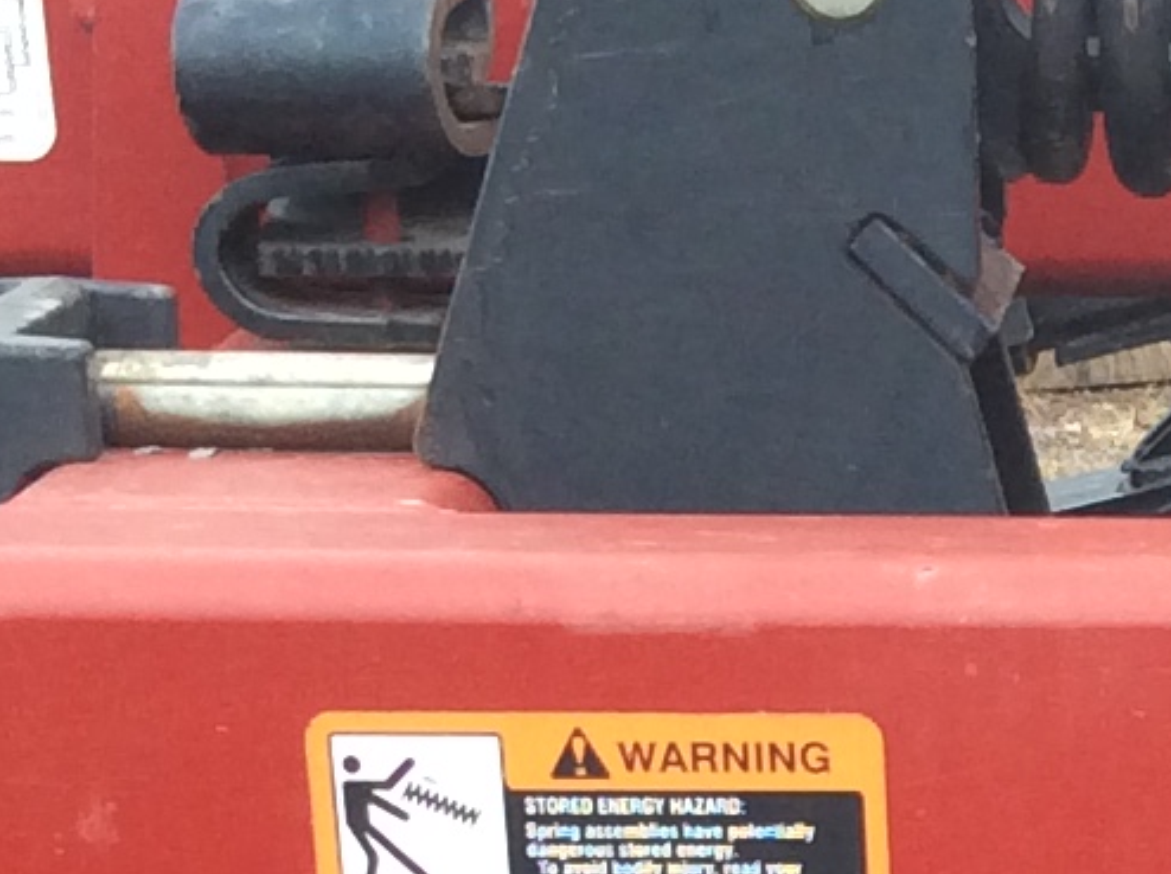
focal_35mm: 168
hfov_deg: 11.4
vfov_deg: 8.4
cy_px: 1632
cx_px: 1624
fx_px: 5675
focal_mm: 3.3
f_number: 2.4
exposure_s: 1/120
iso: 40
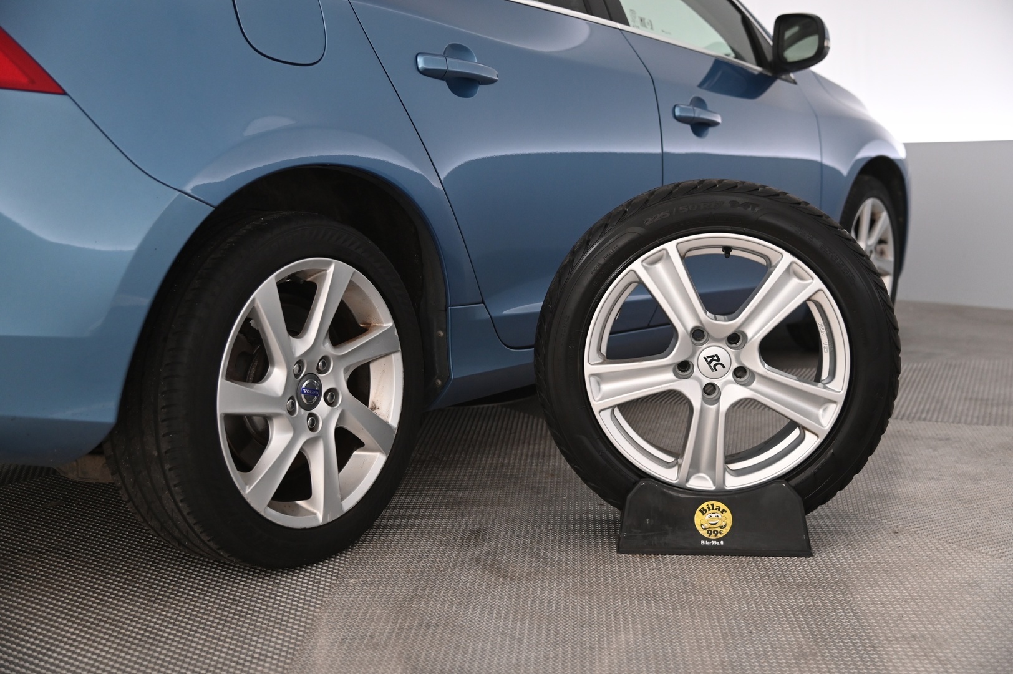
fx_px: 1350
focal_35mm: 48
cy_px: 337
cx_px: 506
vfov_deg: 28.0
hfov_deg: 41.1
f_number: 4
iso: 2000
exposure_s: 1/80
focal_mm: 48
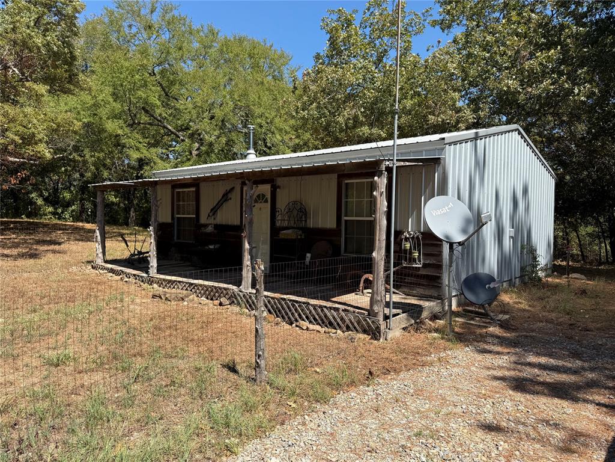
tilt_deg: -1.2
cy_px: 231
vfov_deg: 56.8
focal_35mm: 24
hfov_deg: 71.6
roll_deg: -1.2
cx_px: 308
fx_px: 426
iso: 80
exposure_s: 1/2703
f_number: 1.78
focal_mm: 6.76
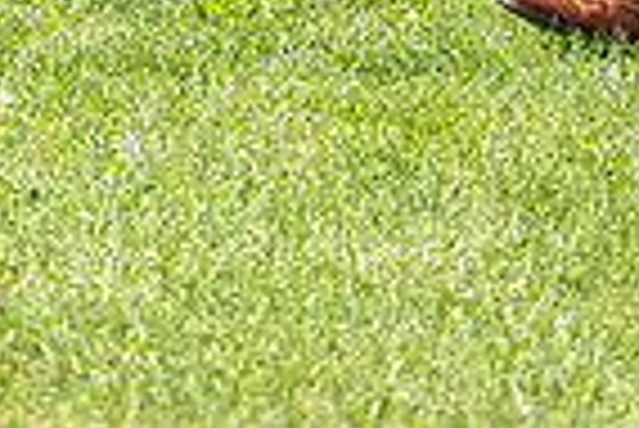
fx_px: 7605
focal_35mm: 428
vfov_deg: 3.2
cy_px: -439
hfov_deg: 4.8
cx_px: 954
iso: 800
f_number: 4
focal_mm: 97
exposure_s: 1/2000
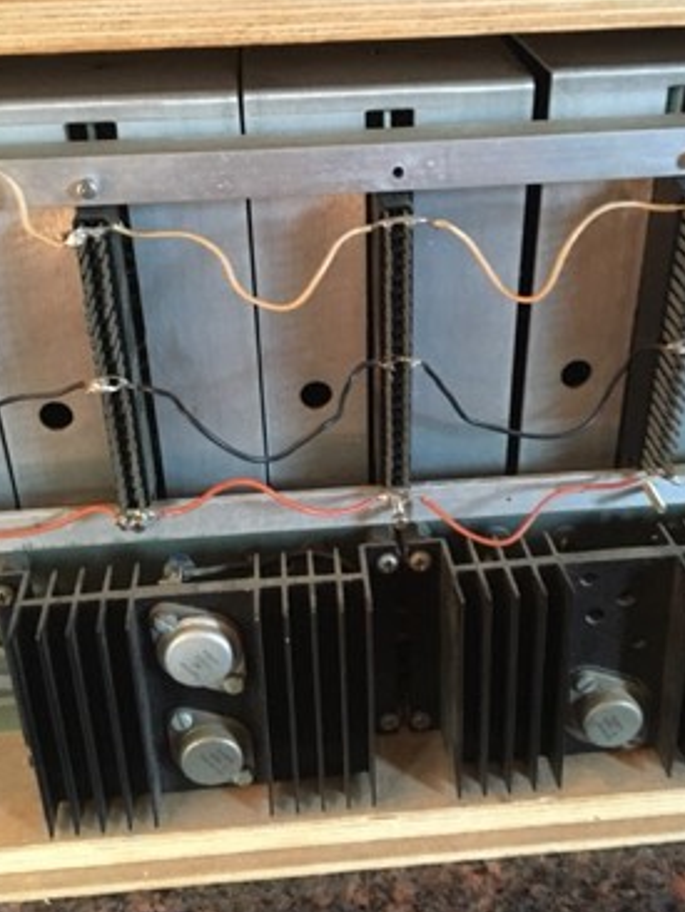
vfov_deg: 48.8
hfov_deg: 37.8
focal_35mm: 38
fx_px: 1001
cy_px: 394
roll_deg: +2.6
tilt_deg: -31.1
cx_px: 351
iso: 250
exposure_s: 1/15
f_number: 2.2
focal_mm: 4.15
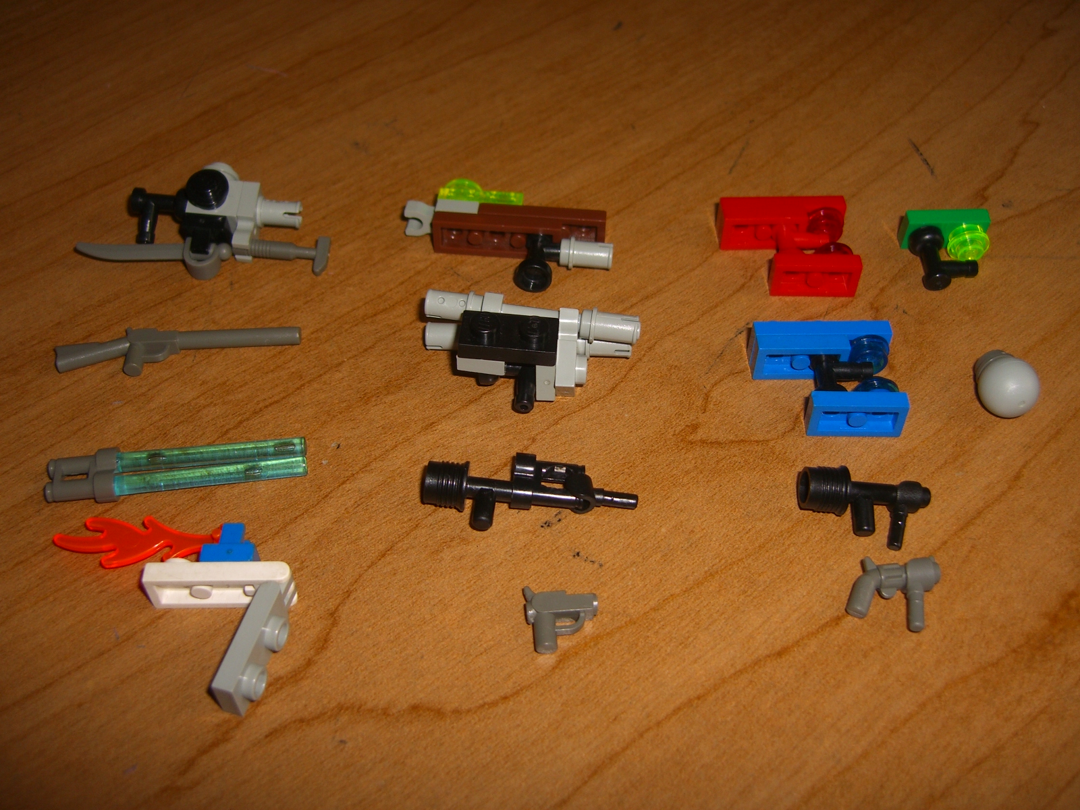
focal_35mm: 38
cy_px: 405
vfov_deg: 37.7
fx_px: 1186
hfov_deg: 49.0
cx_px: 540
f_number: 2.8
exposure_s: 1/60
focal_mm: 7.9
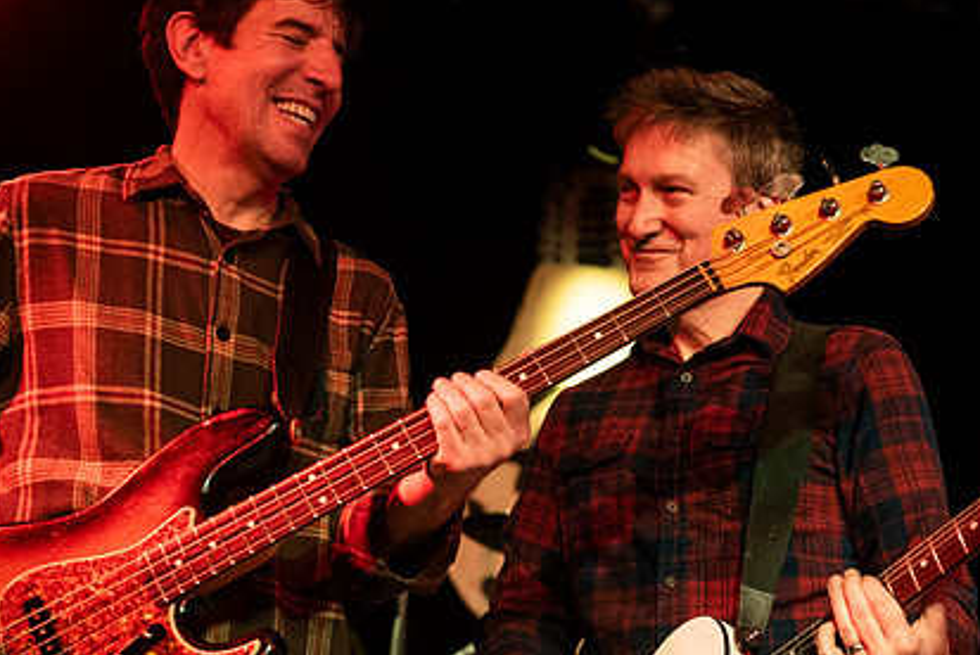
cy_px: 433
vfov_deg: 15.7
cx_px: 527
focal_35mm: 87
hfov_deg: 23.4
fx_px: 2370
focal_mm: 62
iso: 2000
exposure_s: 1/160
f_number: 3.2
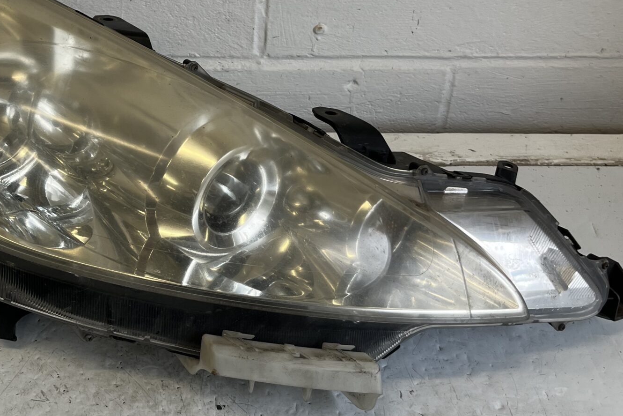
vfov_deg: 25.8
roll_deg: +1.0
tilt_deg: -35.6
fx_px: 900
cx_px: 206
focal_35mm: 52
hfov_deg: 37.8
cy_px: 128
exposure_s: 1/100
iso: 40
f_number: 1.6
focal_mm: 5.1
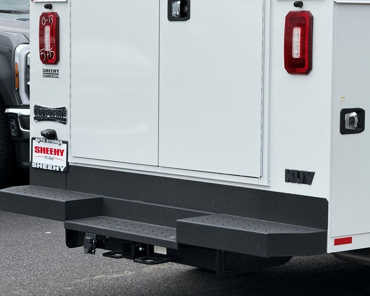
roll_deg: +1.7
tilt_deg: -6.0
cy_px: 147
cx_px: 182
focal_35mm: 126
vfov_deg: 12.2
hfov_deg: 15.3
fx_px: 1380
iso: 50
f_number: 2.8
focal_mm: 15.66
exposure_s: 1/707
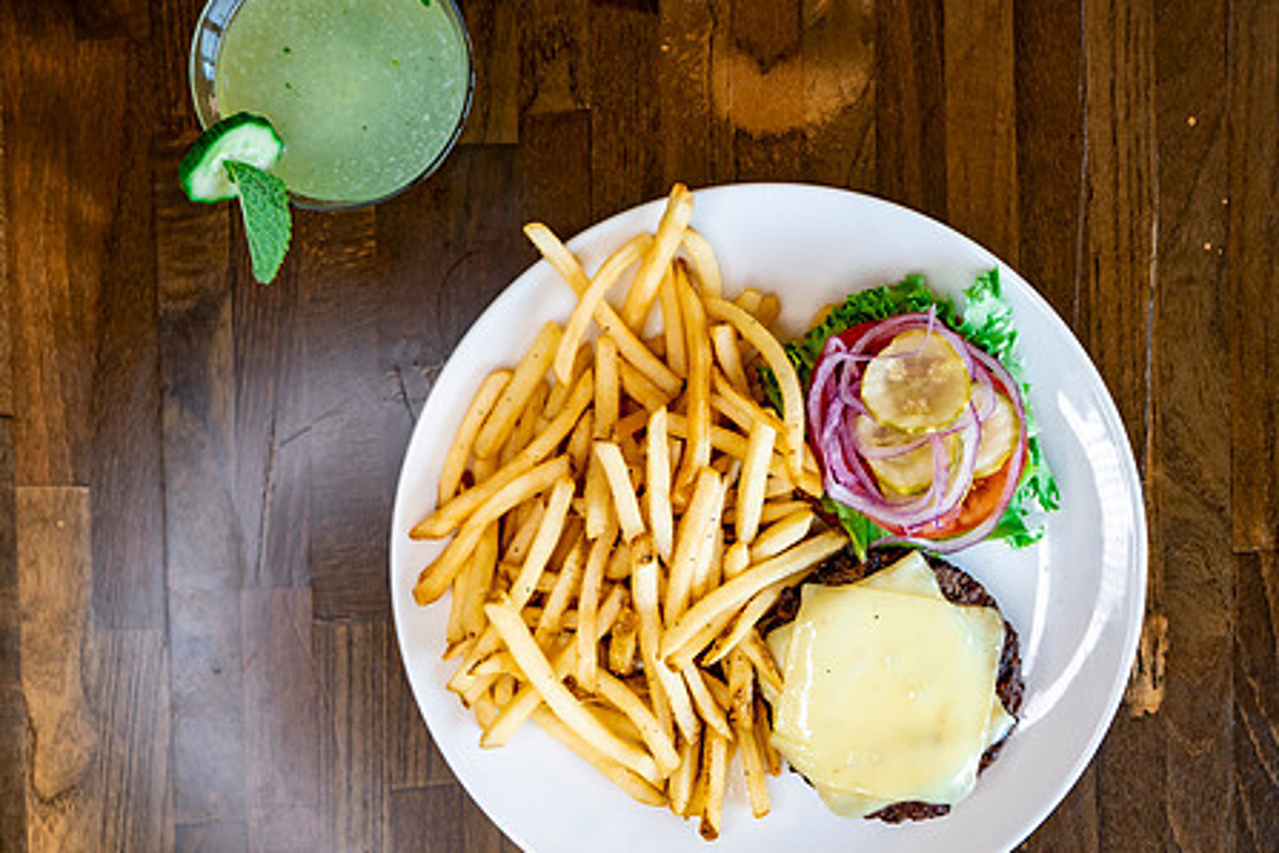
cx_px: 749
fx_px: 1314
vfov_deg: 35.9
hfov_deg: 51.6
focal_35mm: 37
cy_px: 421
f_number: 5.6
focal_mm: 28
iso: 400
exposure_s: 1/50
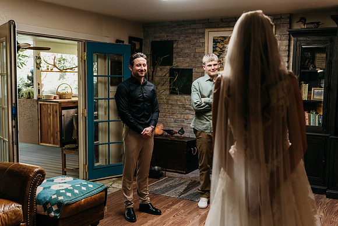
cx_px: 169
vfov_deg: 31.9
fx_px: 394
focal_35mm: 42
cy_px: 113
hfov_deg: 46.4
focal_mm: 42
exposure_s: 1/400
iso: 1000
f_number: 2.8
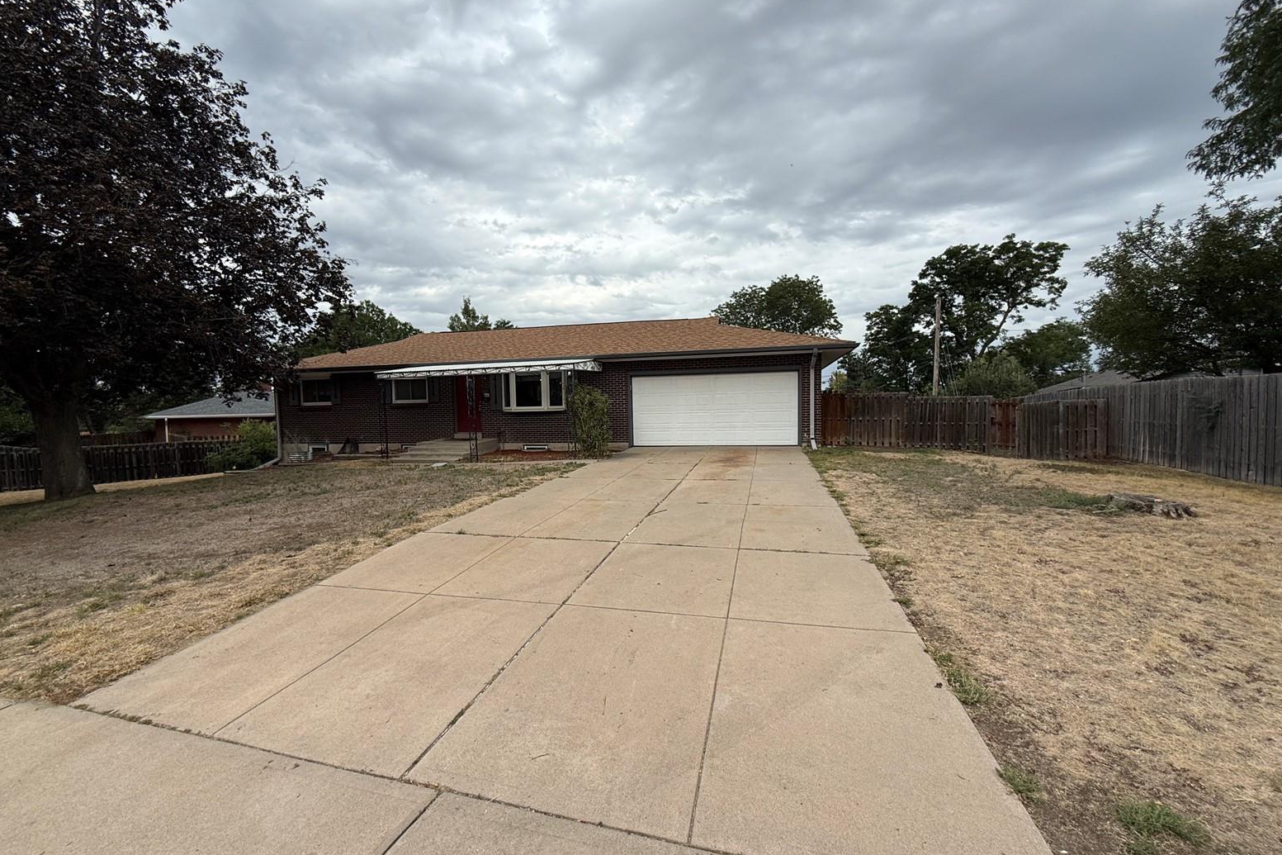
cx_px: 623
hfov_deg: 100.4
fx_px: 534
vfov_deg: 77.3
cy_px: 438
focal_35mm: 15
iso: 50
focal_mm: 2.22
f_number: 2.2
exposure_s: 1/518
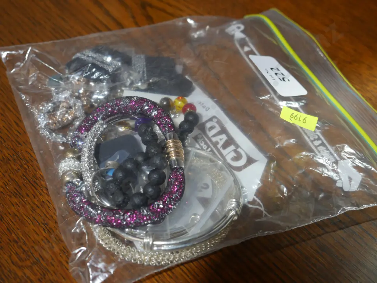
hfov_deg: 38.2
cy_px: 142
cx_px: 188
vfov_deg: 29.1
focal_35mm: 50
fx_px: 545
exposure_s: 1/60
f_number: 5.3
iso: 640
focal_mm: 25
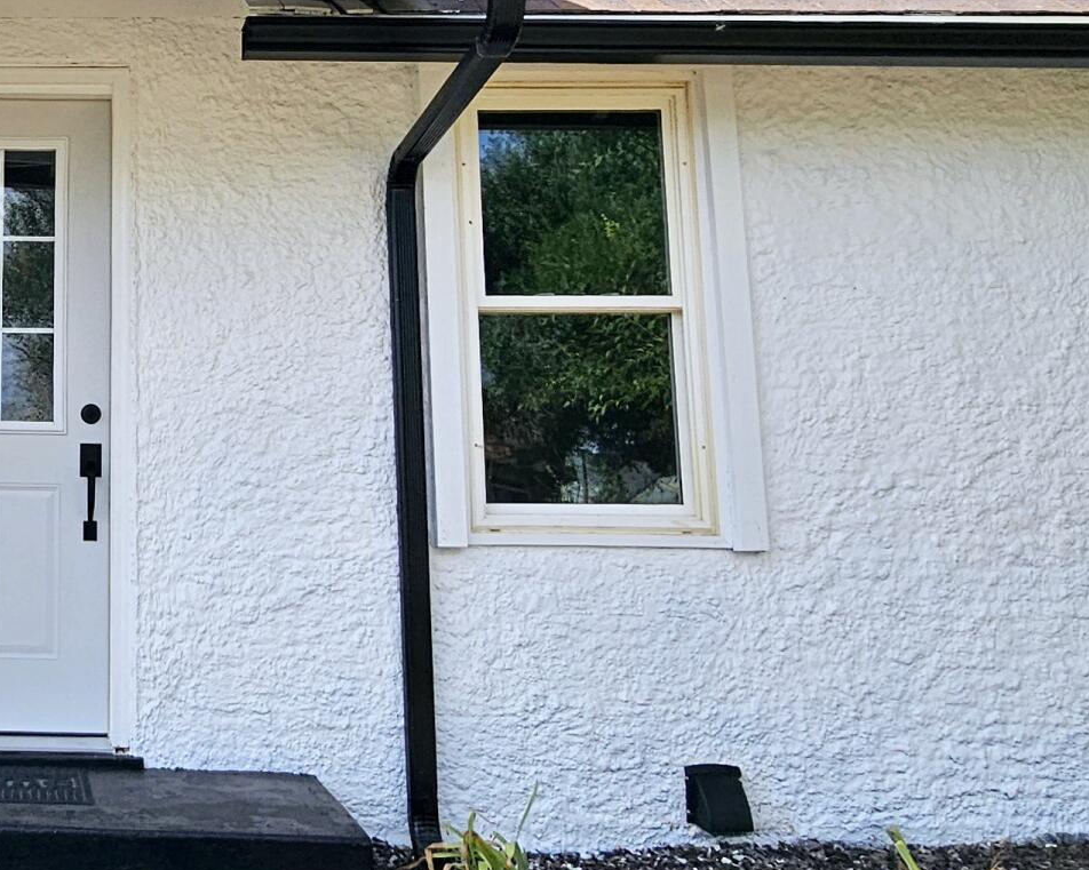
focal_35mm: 40
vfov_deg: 36.9
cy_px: 288
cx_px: -11
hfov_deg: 40.0
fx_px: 1289
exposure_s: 1/2000
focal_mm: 2.2
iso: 50
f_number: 2.2
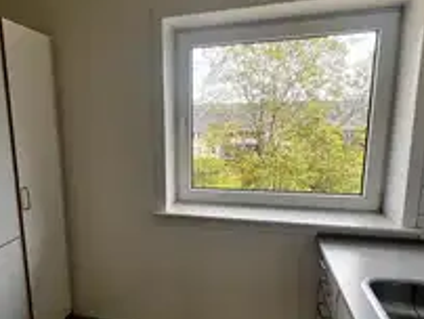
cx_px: 163
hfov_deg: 70.5
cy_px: 185
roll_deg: +1.1
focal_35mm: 24
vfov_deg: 56.6
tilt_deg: -10.1
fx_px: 294
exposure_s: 1/168
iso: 32
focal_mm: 1.57
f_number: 1.8
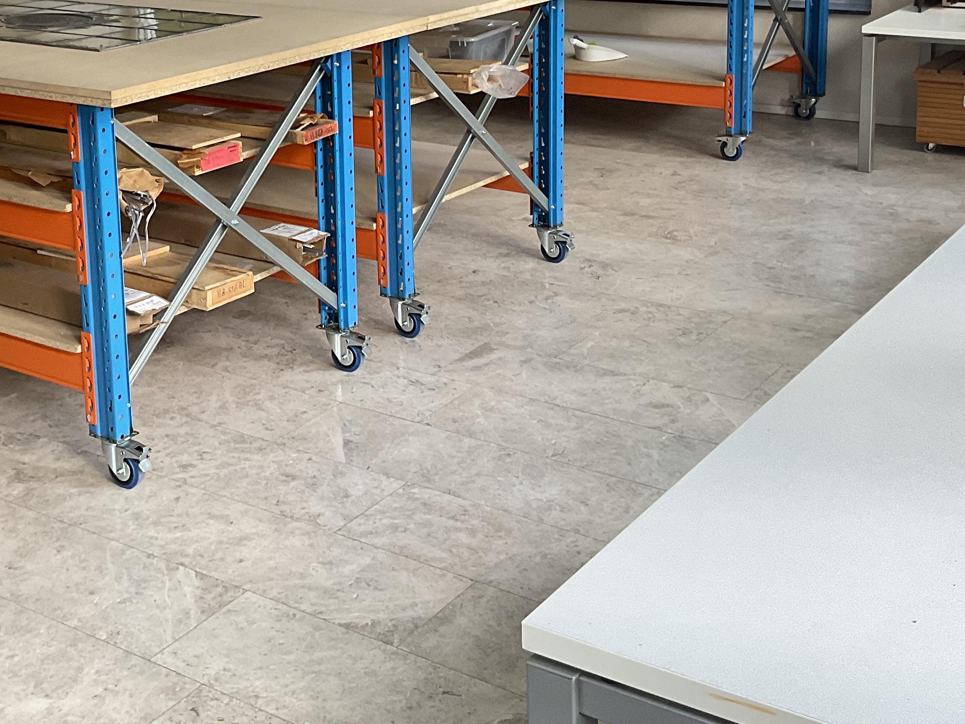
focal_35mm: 54
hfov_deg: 35.0
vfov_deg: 26.3
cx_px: 288
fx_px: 1505
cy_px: 104
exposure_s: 1/74
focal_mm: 3
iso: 64
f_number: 1.8
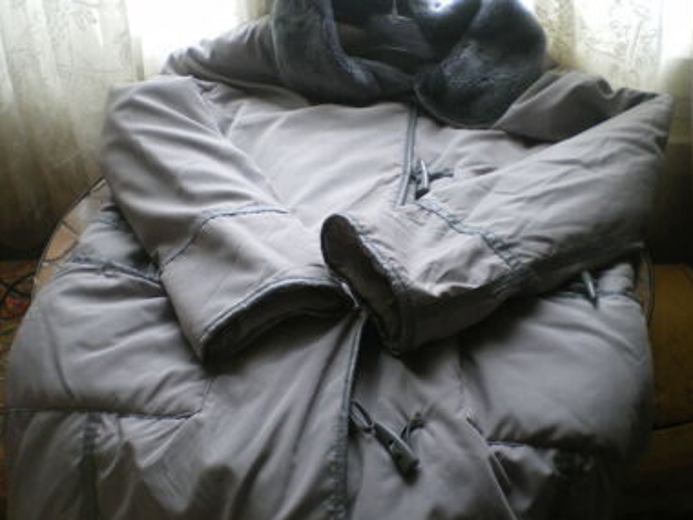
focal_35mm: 48
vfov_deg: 30.2
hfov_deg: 39.6
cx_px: 378
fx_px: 961
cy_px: 299
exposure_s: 1/50
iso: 200
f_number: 3.1
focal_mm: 6.3
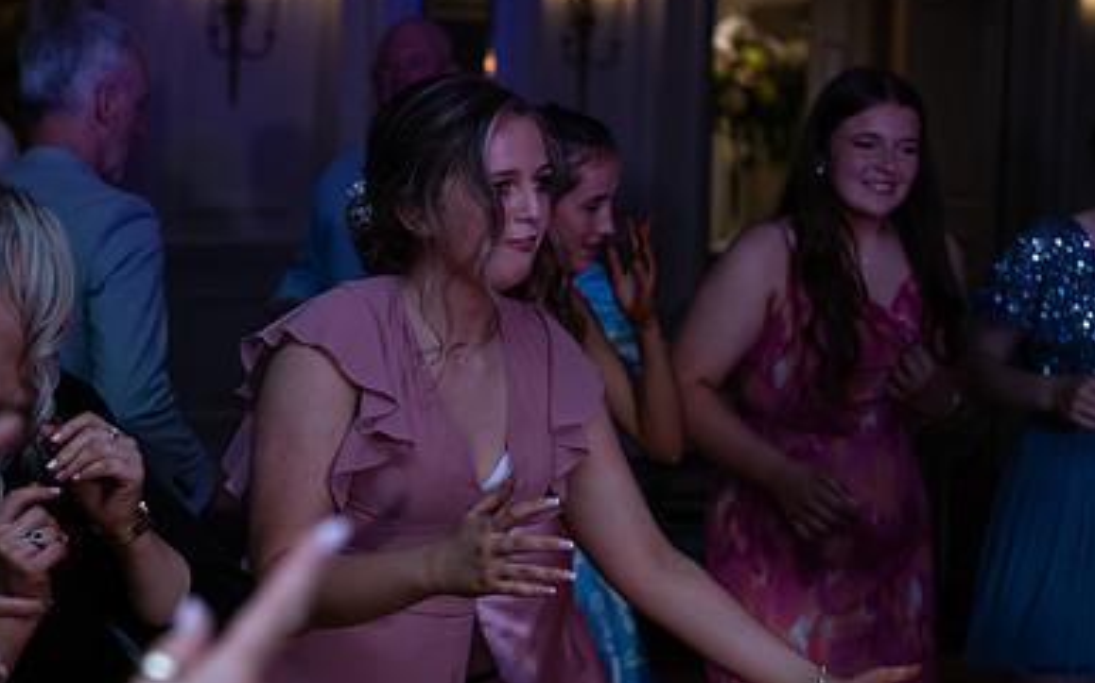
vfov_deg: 13.8
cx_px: 383
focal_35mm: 95
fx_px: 2834
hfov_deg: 21.8
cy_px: 393
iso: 640
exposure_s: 1/160
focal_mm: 62
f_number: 3.5
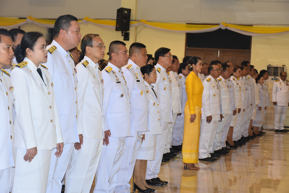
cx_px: 144
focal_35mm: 84
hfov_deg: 24.2
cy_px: 96
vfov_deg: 16.3
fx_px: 674
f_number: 4.8
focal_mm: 56
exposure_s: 1/60
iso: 900
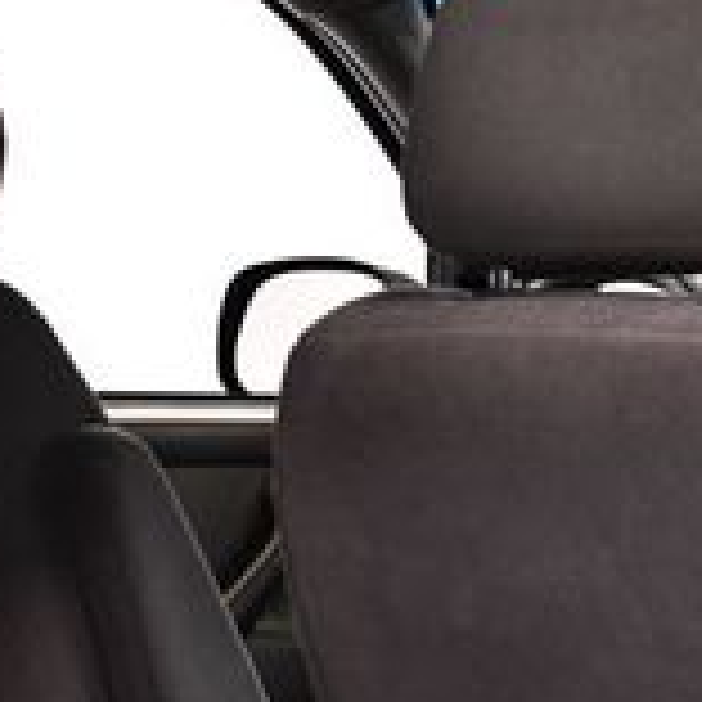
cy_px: 490
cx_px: 364
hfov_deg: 16.1
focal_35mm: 108
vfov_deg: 16.1
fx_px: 2478
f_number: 3.8
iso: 1800
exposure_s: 1/125
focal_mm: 21
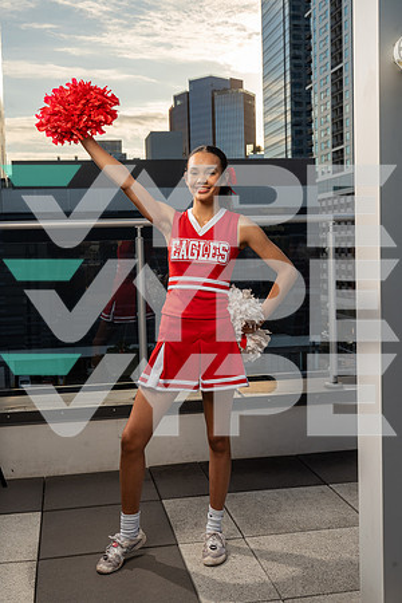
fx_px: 737
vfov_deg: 44.5
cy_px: 302
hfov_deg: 30.5
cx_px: 201
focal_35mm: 44
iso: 100
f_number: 9
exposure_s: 1/250
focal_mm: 44
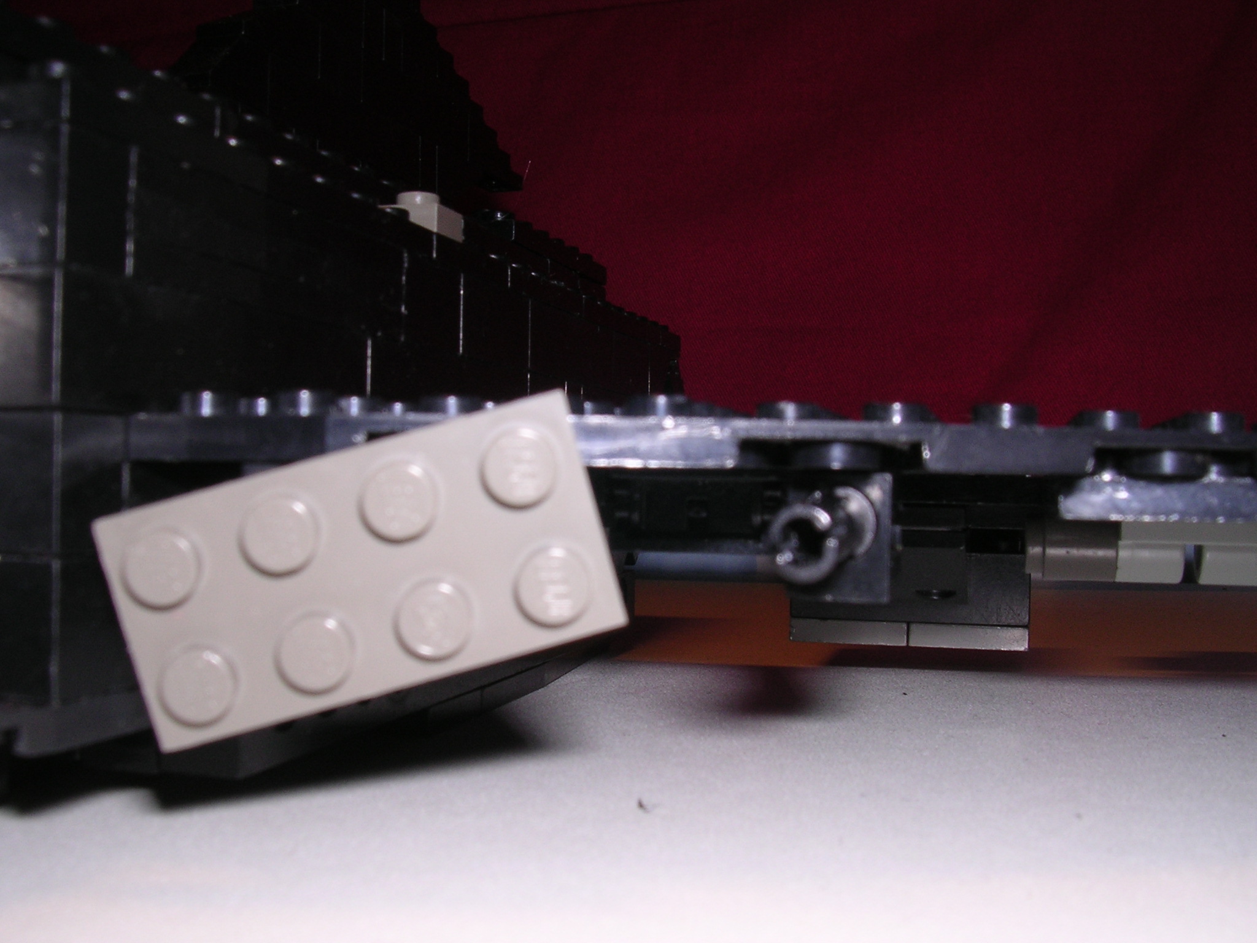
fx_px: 1380
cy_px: 472
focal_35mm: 38
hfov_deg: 49.0
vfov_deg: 37.7
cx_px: 628
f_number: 5.6
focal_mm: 5.8
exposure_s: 1/60.1
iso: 100
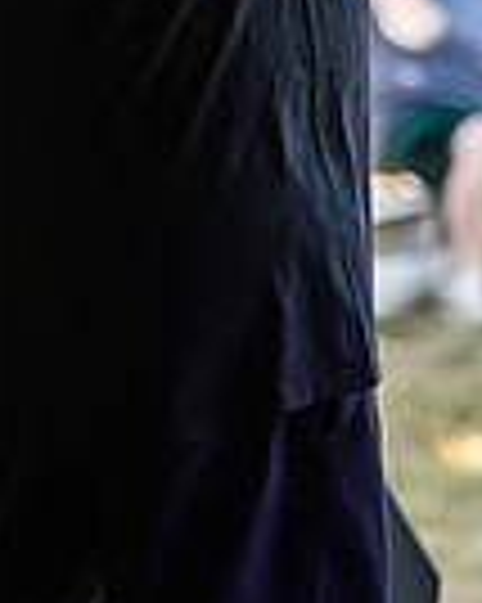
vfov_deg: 5.8
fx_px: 5963
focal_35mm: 334
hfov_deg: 4.6
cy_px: 16
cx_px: -9
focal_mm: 82
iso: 500
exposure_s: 1/640
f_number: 2.8
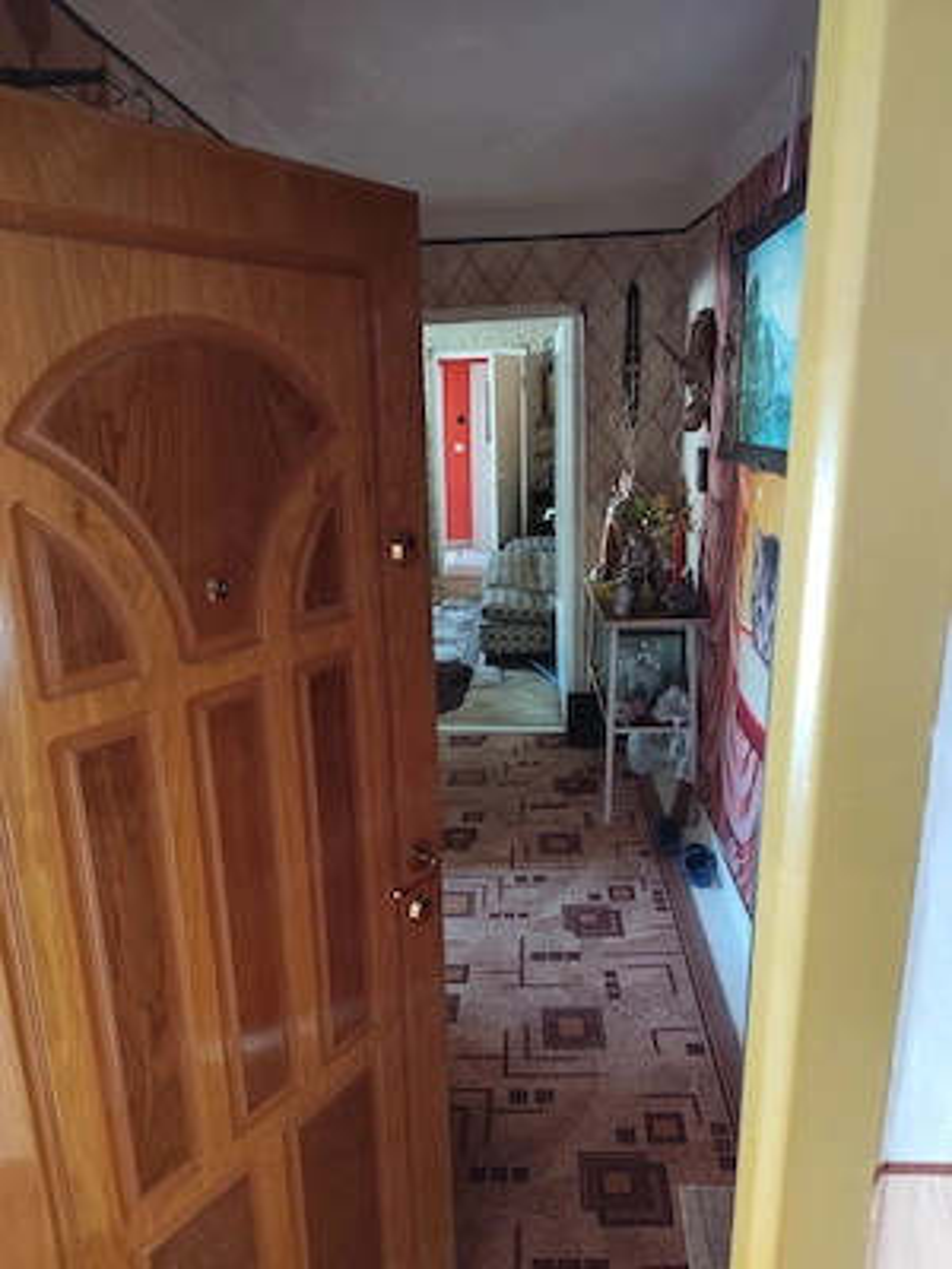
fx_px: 843
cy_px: 634
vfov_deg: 73.9
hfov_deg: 58.9
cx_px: 476
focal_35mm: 23
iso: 1250
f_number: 1.65
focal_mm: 6.19
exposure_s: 1/20
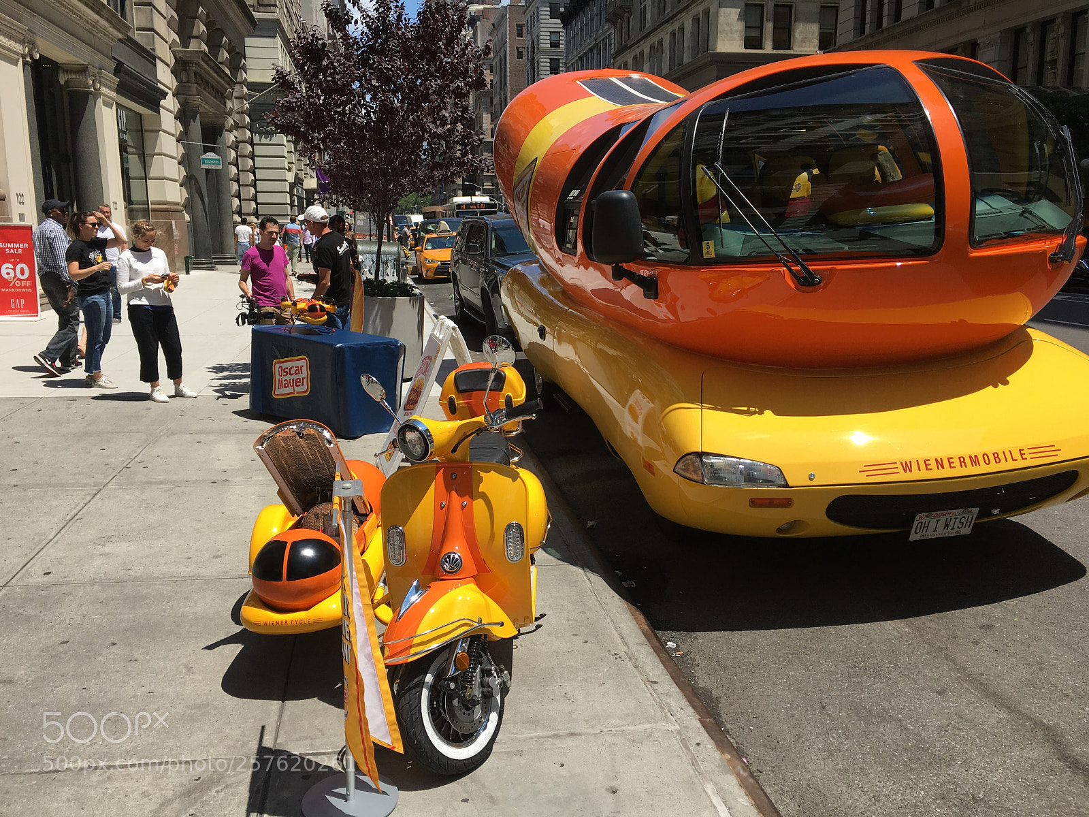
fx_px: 912
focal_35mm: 29
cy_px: 408
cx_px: 544
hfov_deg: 61.7
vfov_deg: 48.2
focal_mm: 4.15
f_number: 2.2
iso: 25
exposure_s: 1/1399
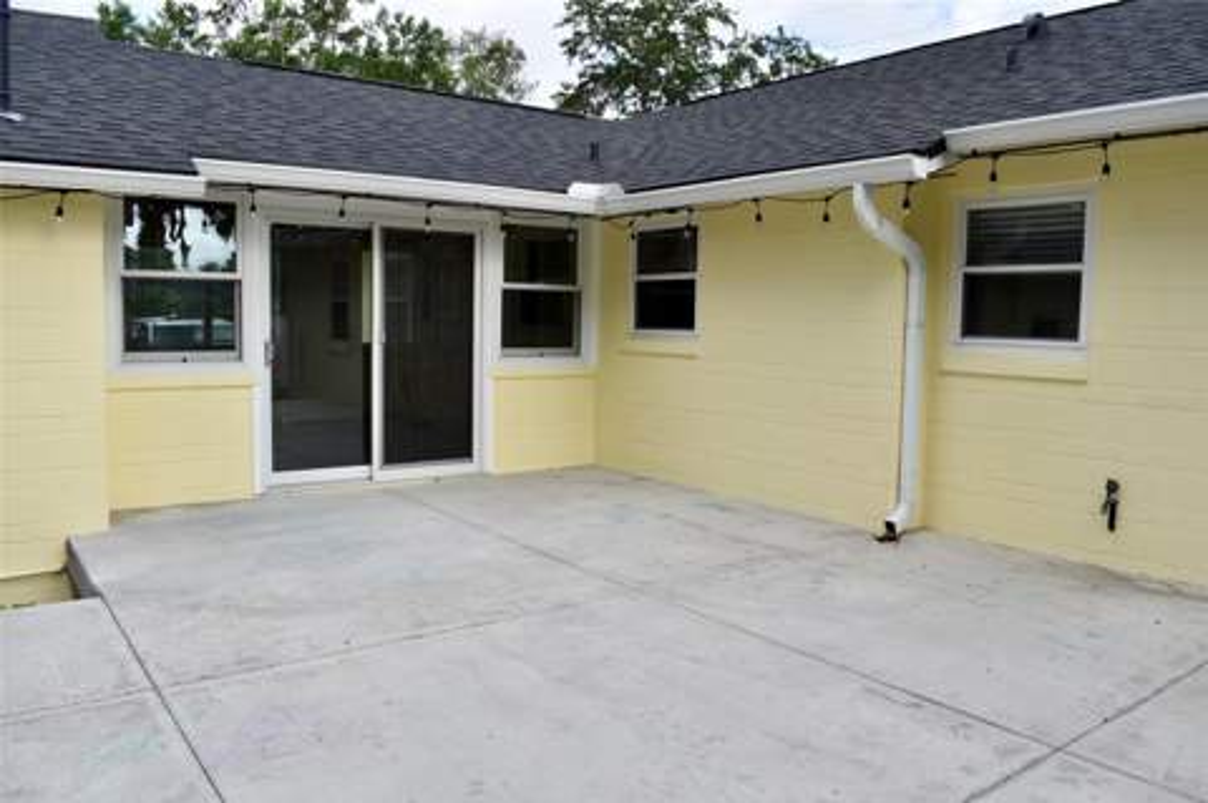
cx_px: 604
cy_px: 402
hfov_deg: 67.4
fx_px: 905
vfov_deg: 47.8
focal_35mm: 27
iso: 160
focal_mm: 18
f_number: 8
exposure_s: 1/250
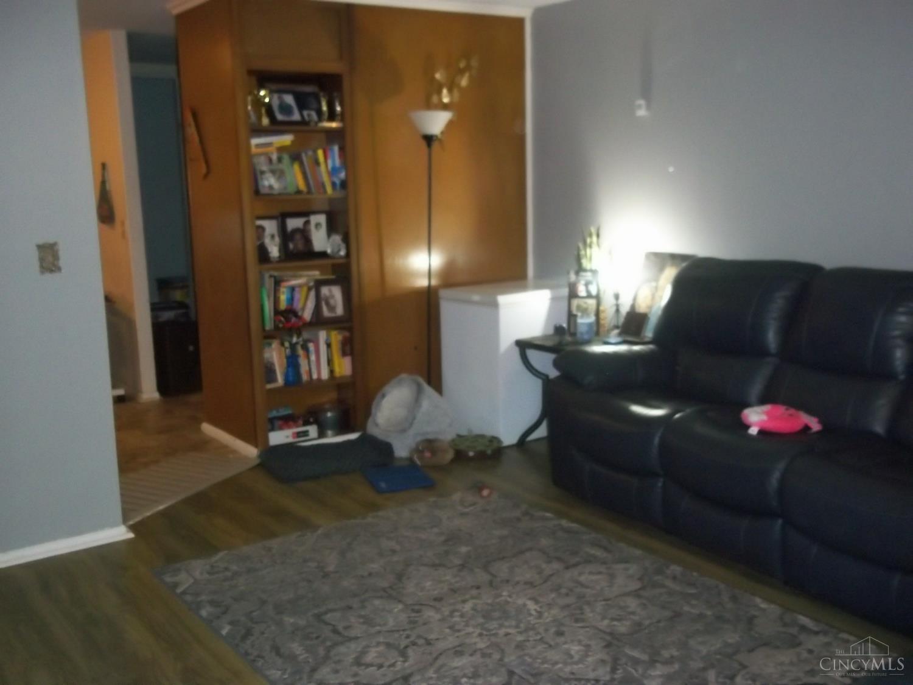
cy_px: 342
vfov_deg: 39.7
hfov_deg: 51.4
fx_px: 950
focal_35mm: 36
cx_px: 456
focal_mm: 6.5
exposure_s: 1/30
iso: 400
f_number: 3.1
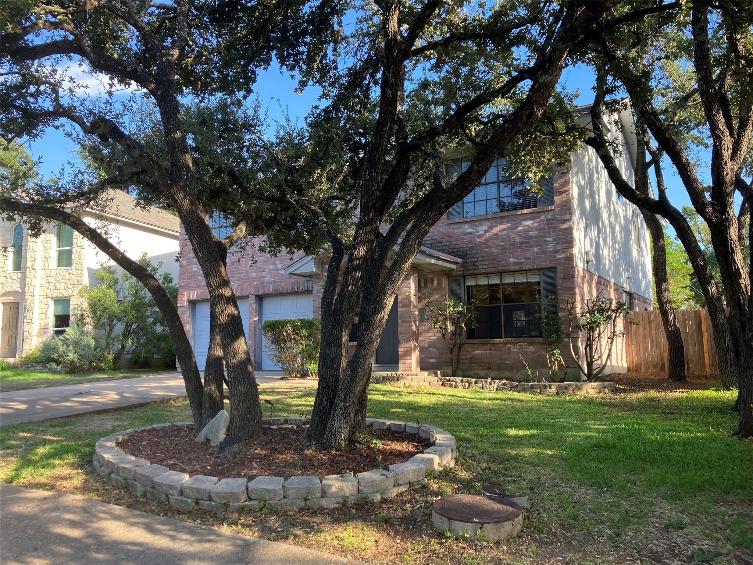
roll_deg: +0.7
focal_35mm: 28
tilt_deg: +7.0
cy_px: 282
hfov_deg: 63.4
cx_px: 376
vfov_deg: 49.7
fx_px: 609
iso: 32
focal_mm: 3.99
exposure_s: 1/209
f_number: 1.8
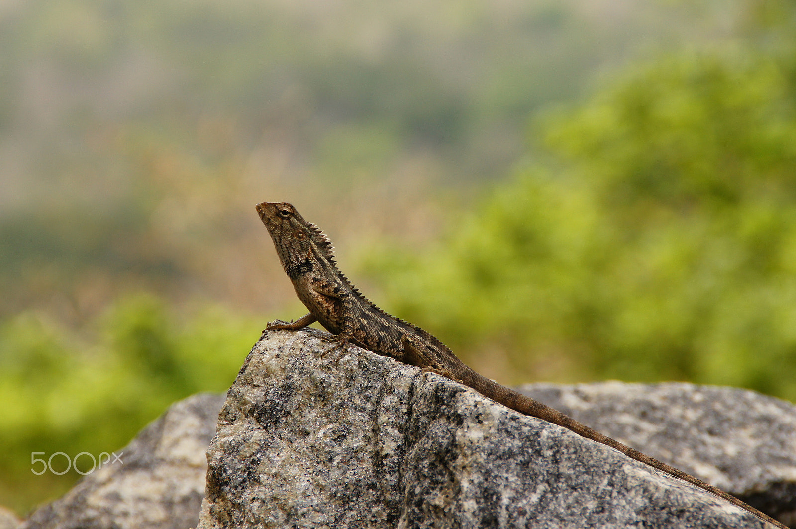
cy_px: 264
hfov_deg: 6.9
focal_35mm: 300
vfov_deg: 4.6
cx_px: 398
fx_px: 6626
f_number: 9
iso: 250
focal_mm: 200
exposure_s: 1/320
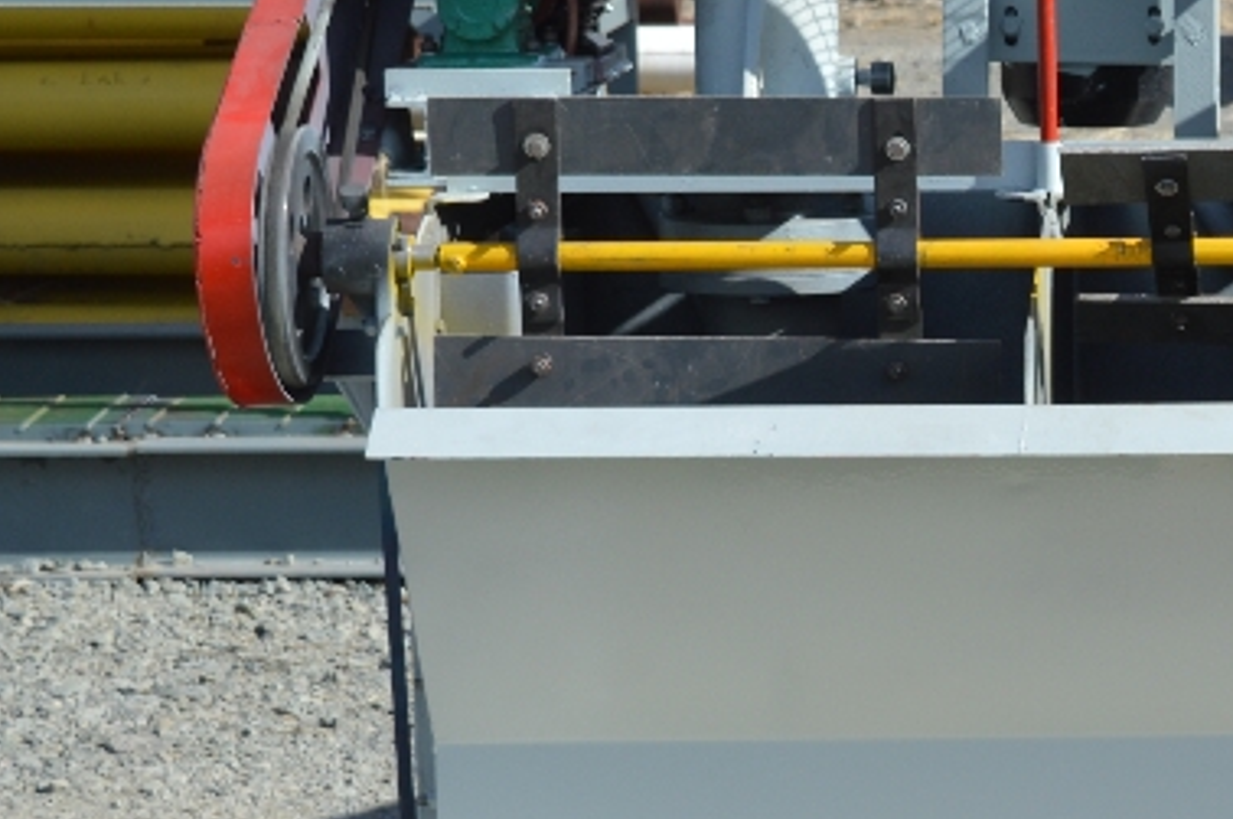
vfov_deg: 9.6
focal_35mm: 143
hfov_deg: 13.9
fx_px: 4891
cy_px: 416
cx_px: 1569
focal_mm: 36
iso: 100
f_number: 8
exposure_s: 1/250
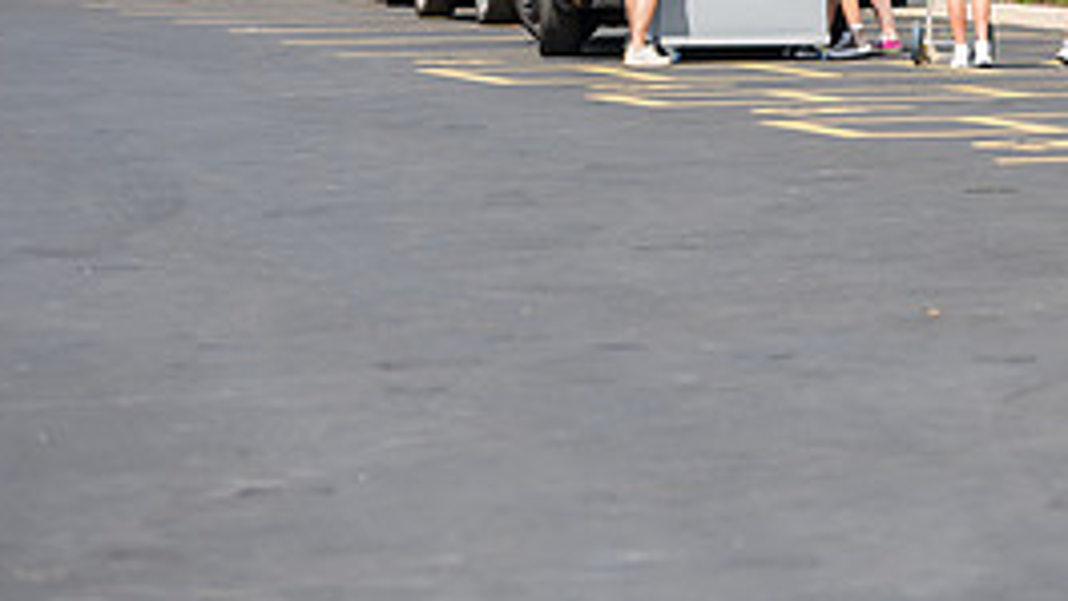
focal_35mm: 241
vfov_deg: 5.0
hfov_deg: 8.9
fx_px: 6824
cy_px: -155
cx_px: 883
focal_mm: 105
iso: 64
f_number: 3.5
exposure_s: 1/500
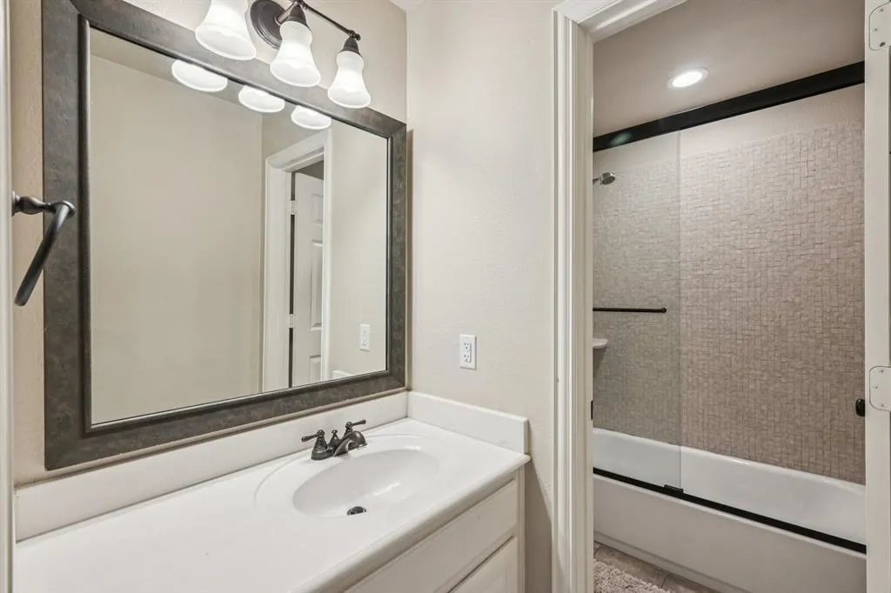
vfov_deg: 75.5
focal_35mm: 16
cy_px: 296
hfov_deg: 98.6
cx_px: 446
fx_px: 383
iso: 400
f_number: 8
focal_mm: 15.5
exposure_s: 1/40
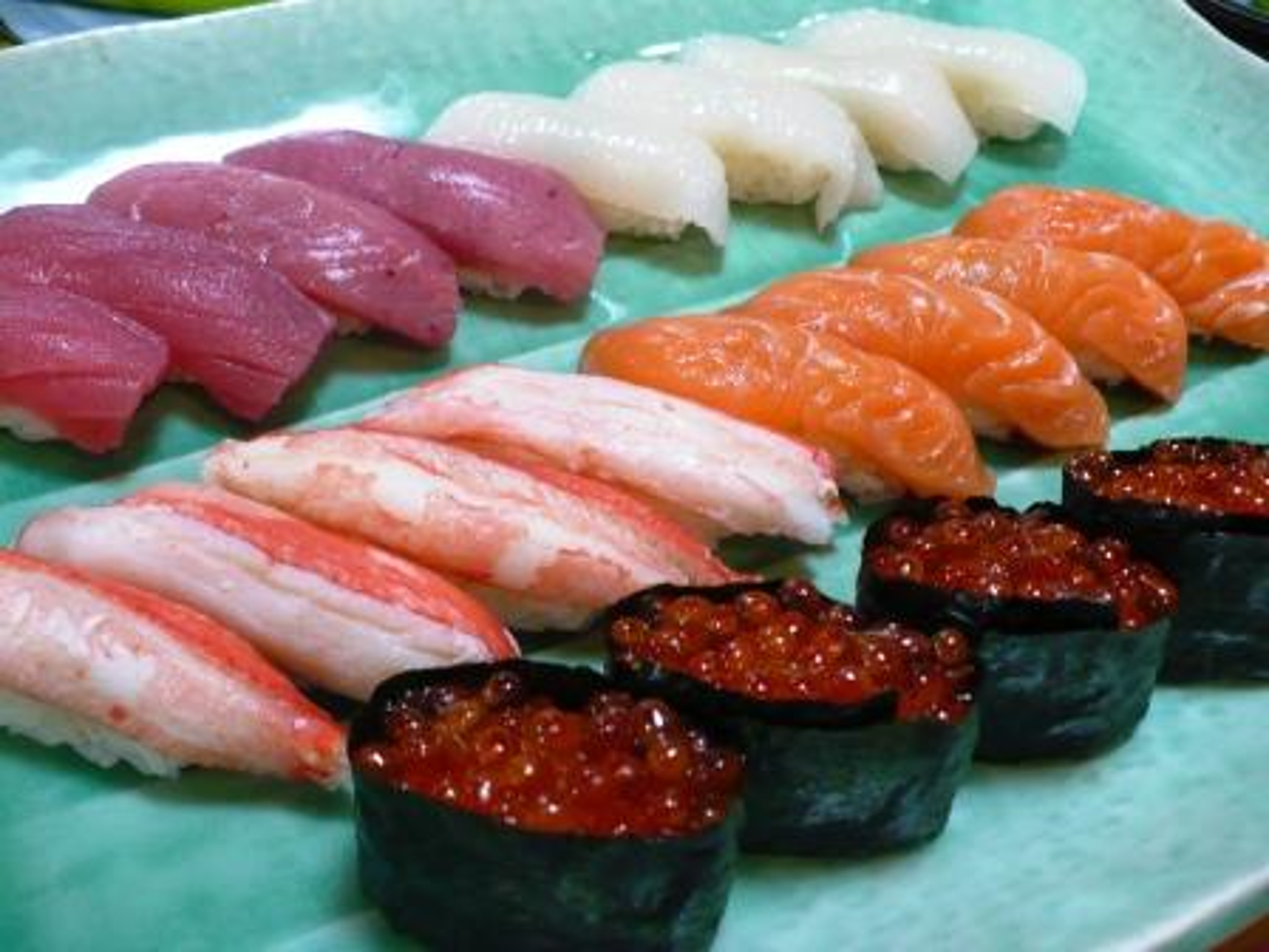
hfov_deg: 50.1
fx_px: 1356
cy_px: 476
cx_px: 634
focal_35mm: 37
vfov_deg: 38.7
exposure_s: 1/20
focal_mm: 6.1
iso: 200
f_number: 2.8
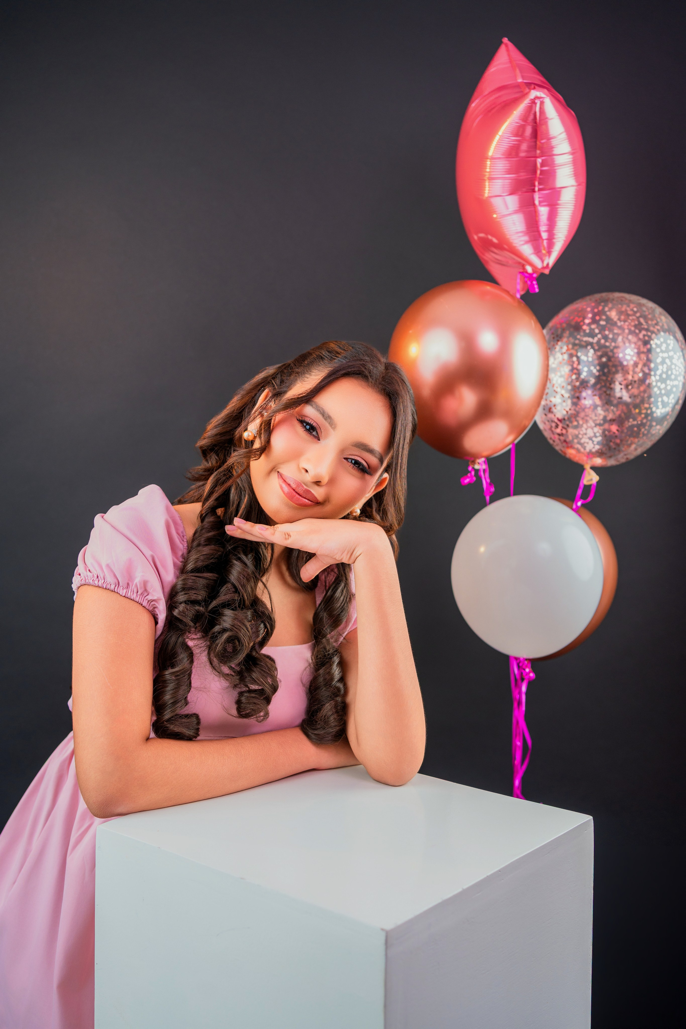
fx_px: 1000
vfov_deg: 54.4
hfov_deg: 37.9
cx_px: 343
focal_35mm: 35
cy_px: 514
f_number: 4
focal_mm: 35
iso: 320
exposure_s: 1/125
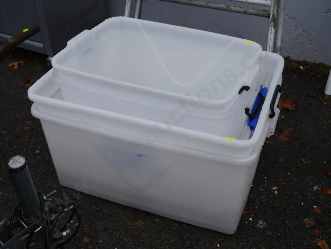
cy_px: 124
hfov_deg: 42.9
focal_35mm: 44
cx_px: 166
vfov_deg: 32.9
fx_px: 421
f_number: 5
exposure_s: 1/125
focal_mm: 22
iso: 200
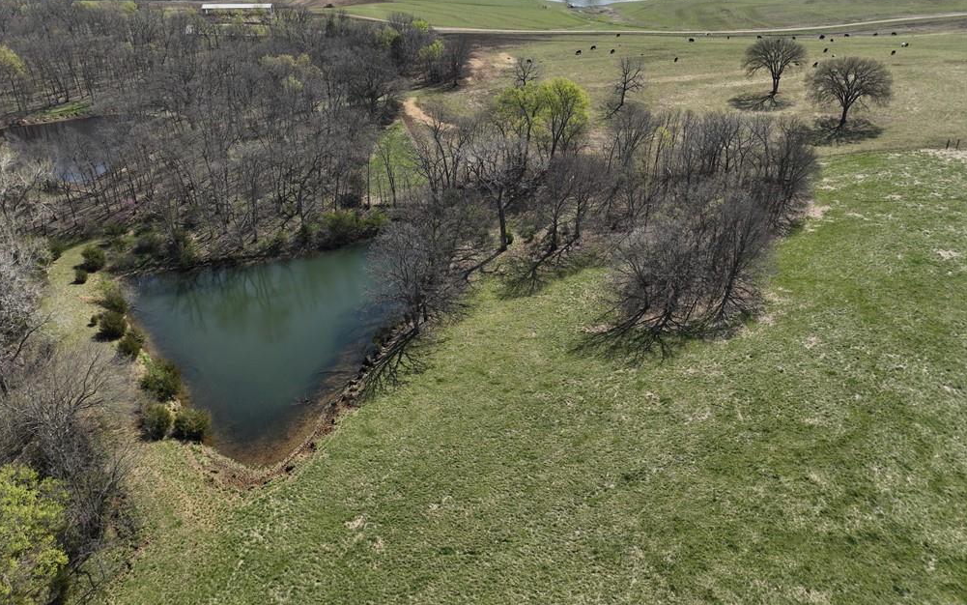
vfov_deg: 47.4
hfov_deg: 70.4
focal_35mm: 26
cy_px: 250
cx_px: 474
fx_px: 685
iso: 170
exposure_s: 1/200
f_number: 2.8
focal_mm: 12.29
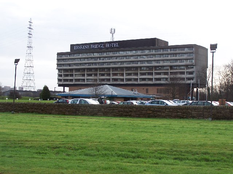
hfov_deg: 32.7
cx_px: 116
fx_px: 397
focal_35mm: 59
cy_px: 87
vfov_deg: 24.8
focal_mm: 9.8
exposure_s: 1/180
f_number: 3.2
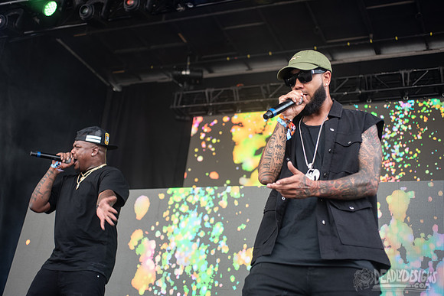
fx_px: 641
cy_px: 148
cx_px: 222
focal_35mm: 52
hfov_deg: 38.2
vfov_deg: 26.0
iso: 250
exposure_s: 1/200
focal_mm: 52
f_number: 3.5
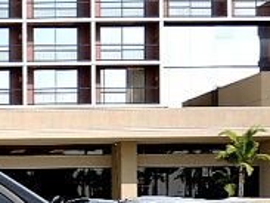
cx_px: -218
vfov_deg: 9.2
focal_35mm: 157
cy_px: 302
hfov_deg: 11.6
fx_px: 1224
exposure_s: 1/1000
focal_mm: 6
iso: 80
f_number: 2
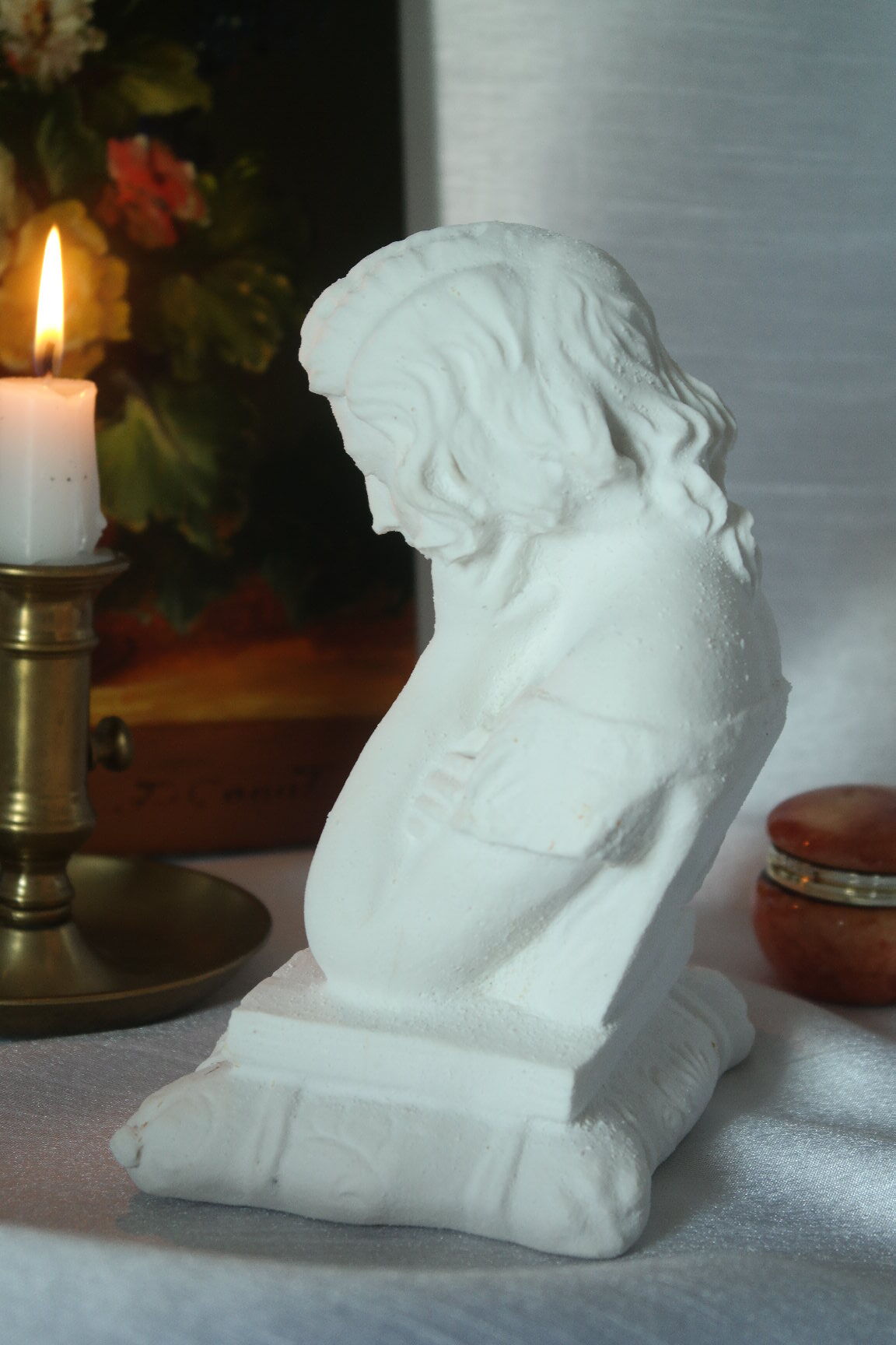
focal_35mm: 77
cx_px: 448
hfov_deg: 17.7
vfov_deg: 26.3
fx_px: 2874
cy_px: 672
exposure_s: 1/30
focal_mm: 50
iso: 400
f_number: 5.6
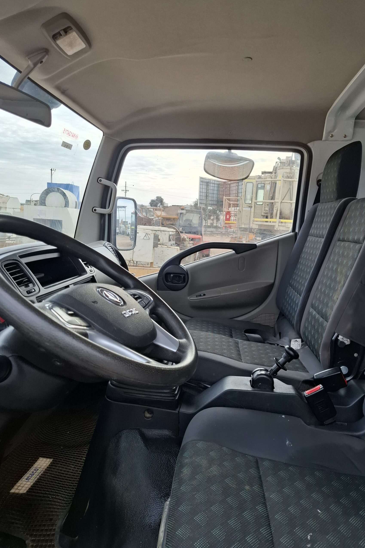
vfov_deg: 73.7
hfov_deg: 53.1
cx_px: 192
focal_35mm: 24
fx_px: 365
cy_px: 274
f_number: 1.8
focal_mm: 5.54
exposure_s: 1/434
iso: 50
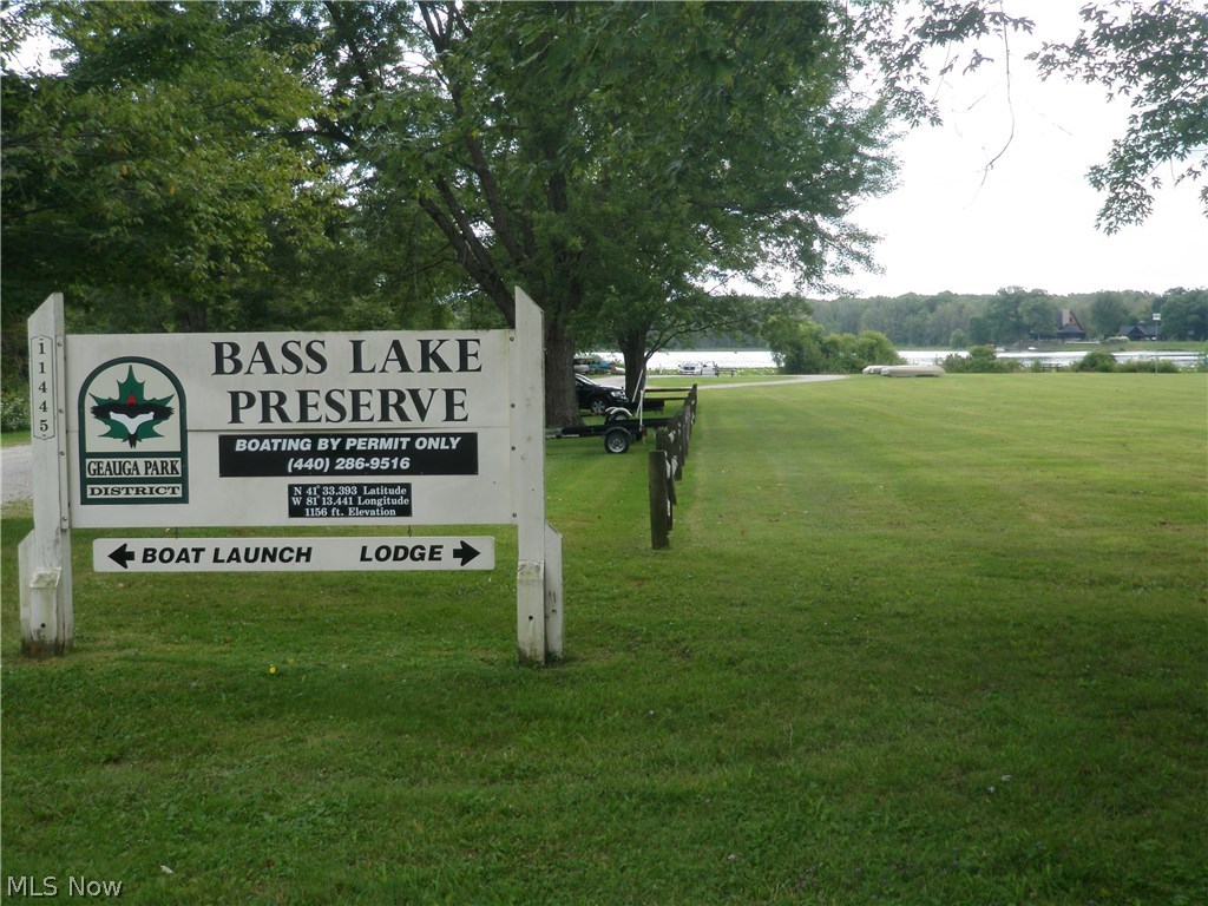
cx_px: 604
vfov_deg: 34.3
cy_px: 453
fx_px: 1466
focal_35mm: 42
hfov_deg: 44.8
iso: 50
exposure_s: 1/100
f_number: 5
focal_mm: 7.57
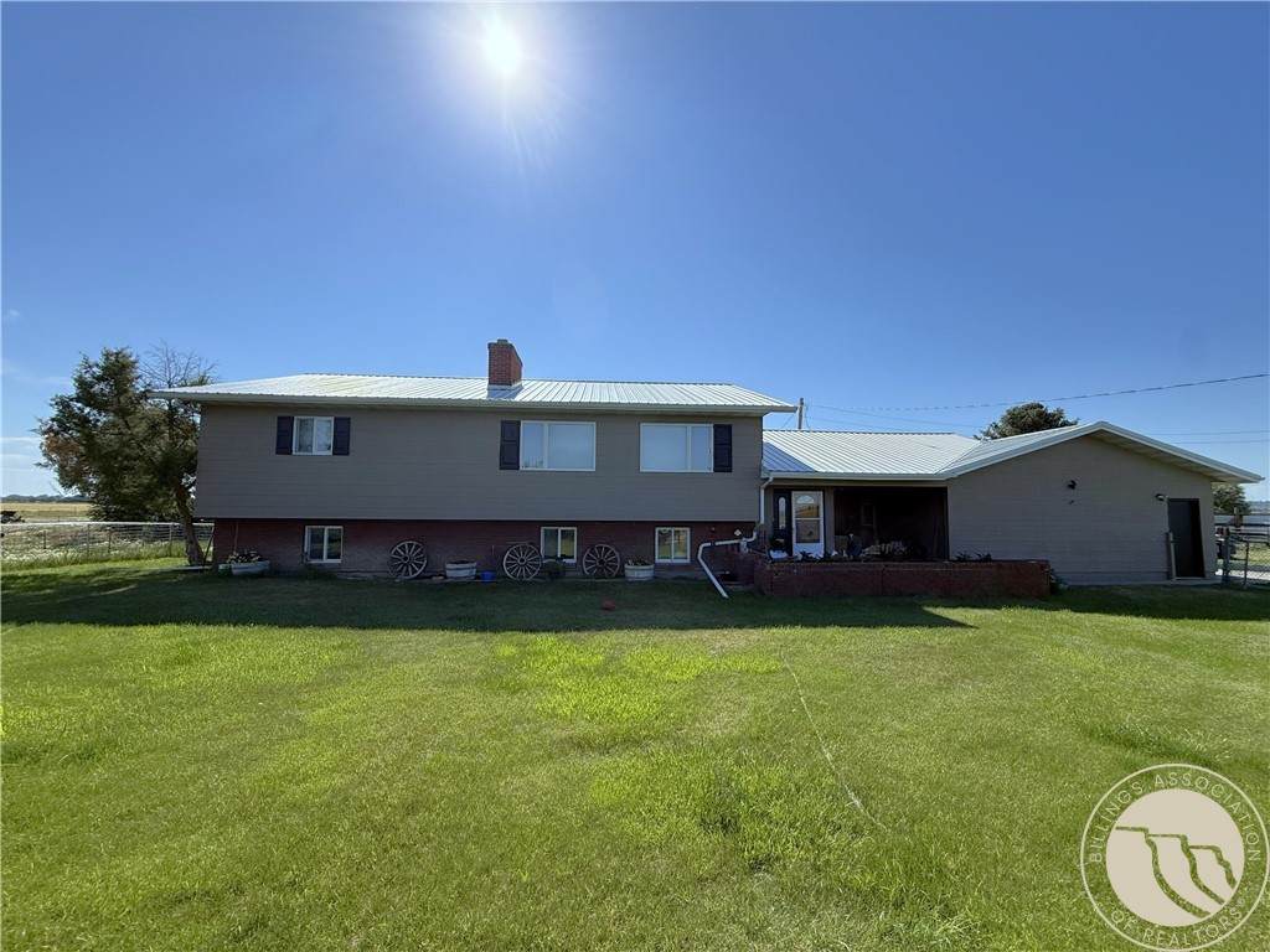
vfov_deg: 85.7
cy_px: 476
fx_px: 514
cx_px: 635
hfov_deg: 102.1
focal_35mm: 14
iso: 20
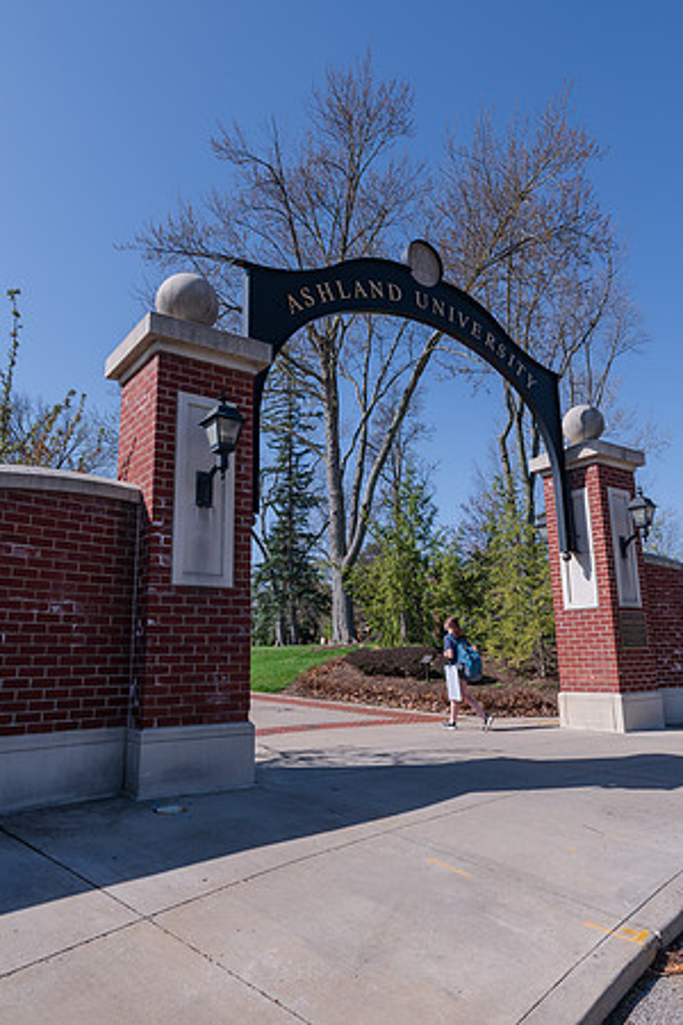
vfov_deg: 73.7
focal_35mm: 24
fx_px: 683
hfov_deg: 53.1
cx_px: 342
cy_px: 512
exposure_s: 1/320
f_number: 9
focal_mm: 24
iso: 160
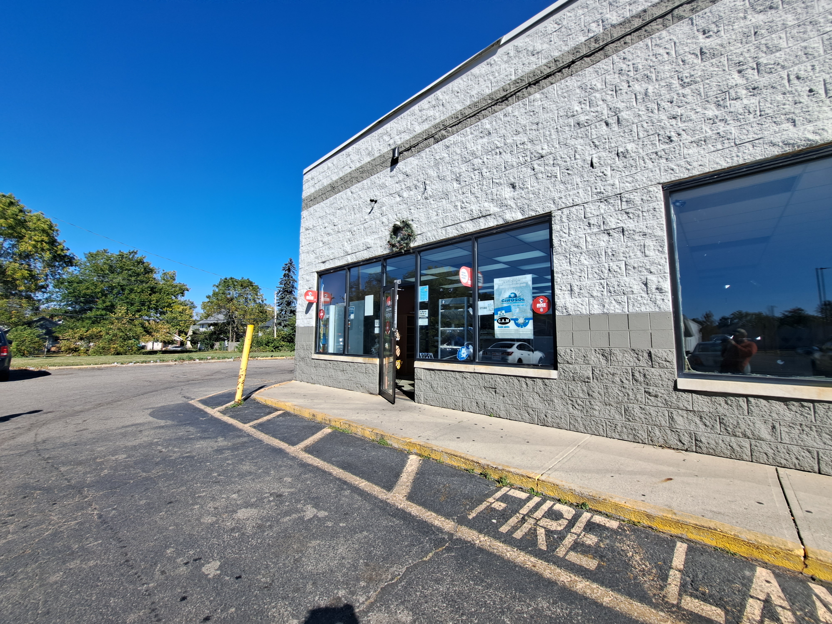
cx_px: 416
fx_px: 312
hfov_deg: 106.2
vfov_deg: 89.9
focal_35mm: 13
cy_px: 312
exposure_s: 1/973
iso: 50
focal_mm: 1.74
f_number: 2.2
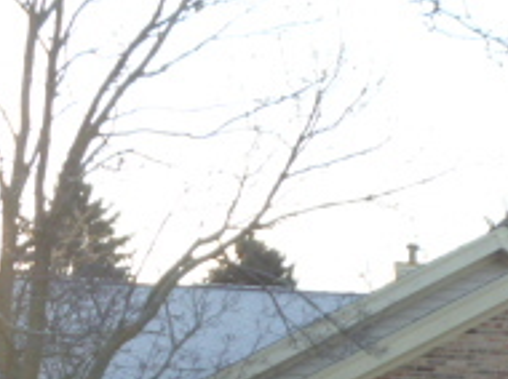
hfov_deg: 16.6
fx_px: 1729
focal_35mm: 118
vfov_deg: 11.9
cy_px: 574
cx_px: 398
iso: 80
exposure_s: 1/125
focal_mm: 6.3
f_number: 3.5
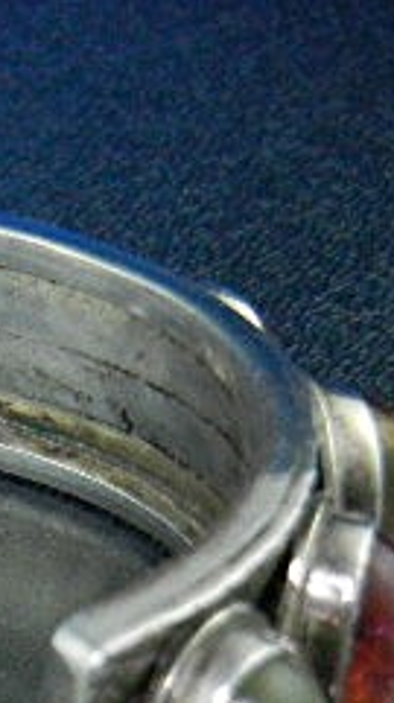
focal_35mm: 171
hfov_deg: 6.9
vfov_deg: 12.5
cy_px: 650
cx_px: -341
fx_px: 3186
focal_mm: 10.6
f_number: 8
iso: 800
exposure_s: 1/30
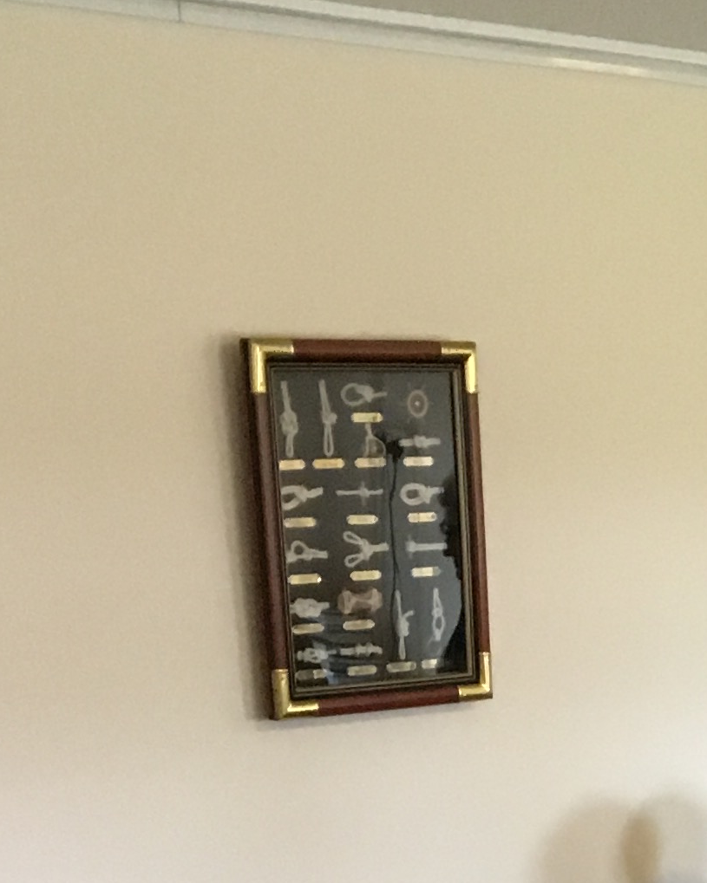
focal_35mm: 112
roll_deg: -1.2
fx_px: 2930
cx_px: 1099
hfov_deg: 12.9
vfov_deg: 15.3
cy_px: 1483
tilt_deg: -19.7
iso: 200
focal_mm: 4.15
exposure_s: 1/17
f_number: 2.2
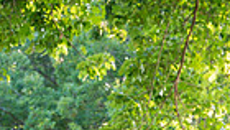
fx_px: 922
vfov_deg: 7.4
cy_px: 334
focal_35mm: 151
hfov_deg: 14.2
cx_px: 154
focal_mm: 45
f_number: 5
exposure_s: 1/320
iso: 1000
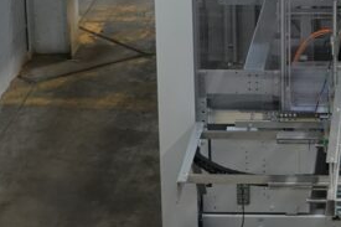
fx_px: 1694
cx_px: 355
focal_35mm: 179
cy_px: -60
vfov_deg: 7.6
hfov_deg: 11.4
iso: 320
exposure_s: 1/50
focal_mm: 17.88
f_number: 4
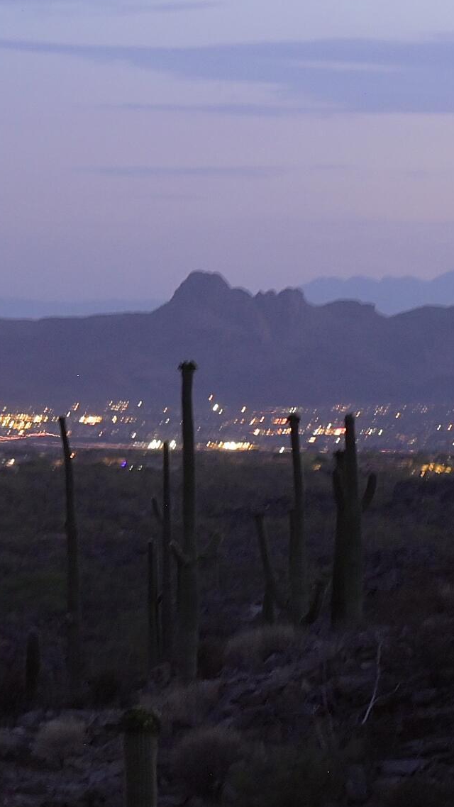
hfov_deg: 5.6
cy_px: 333
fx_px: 4666
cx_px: 477
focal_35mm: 218
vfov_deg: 9.9
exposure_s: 15
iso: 1600
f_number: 18
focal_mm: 79
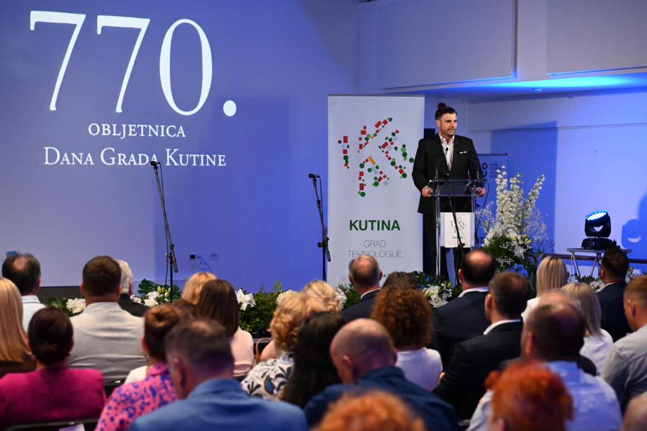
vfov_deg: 17.1
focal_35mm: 80
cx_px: 324
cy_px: 216
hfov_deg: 25.4
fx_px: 1438
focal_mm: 80
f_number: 4
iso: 2000
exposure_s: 1/160
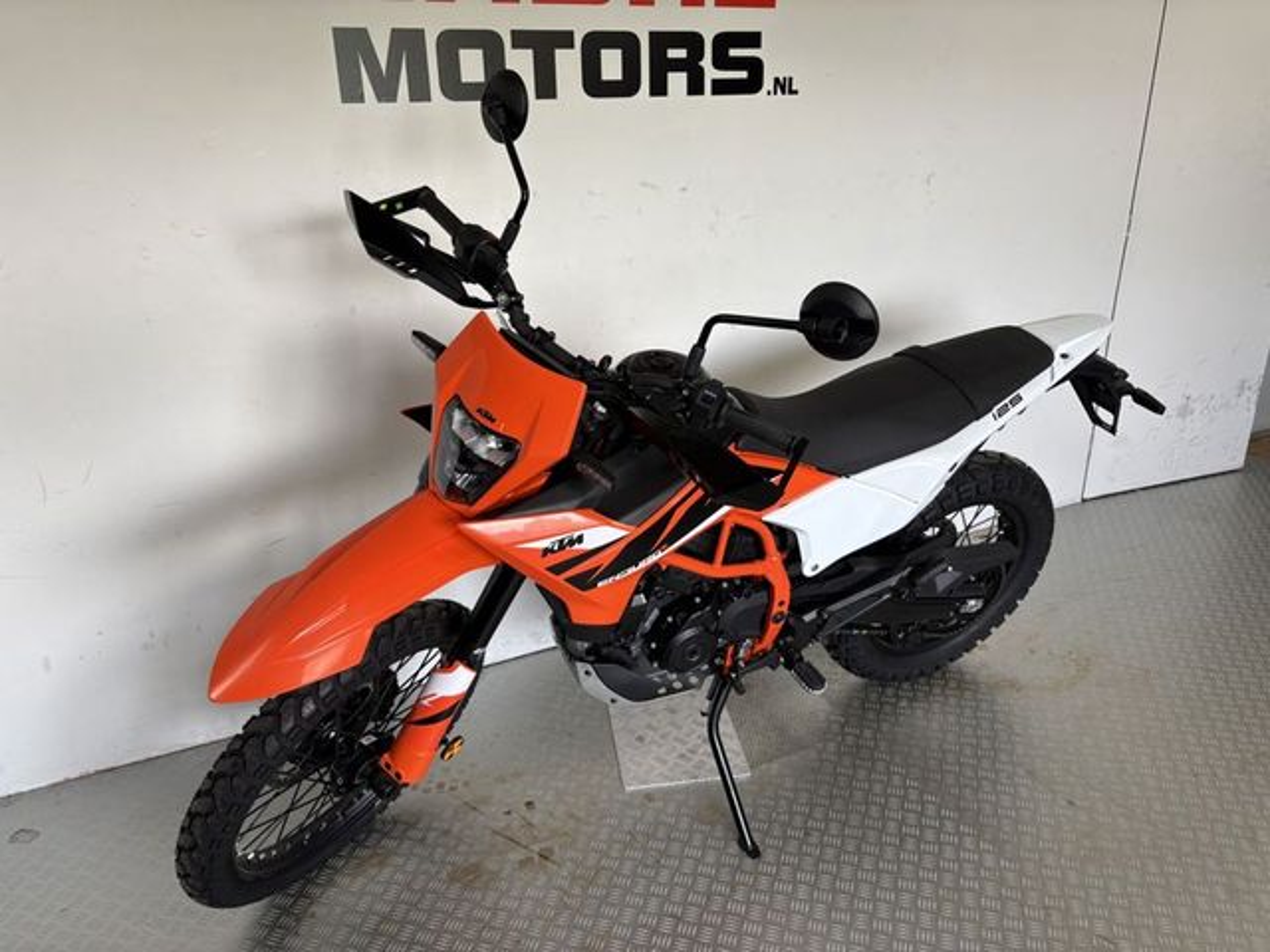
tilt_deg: -22.7
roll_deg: +1.2
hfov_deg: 67.3
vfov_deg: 53.1
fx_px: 954
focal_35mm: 26
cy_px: 476
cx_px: 635
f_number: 1.6
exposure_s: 1/100
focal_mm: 5.96
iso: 50
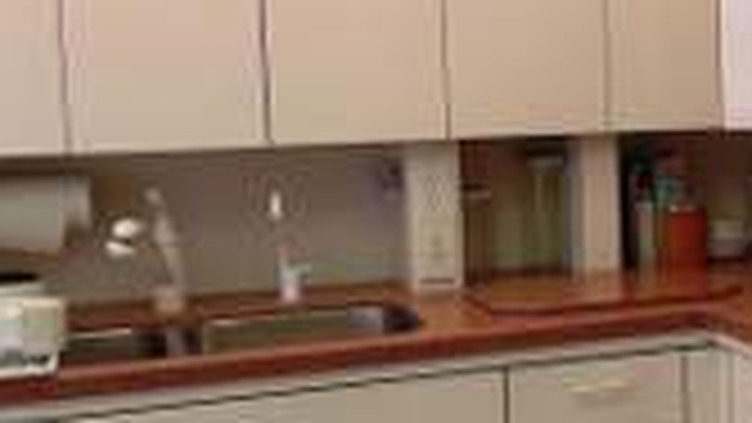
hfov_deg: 27.6
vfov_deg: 17.5
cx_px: 851
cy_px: 194
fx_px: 1376
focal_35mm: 69
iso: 80
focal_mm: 4
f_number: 3.1
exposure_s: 1/30
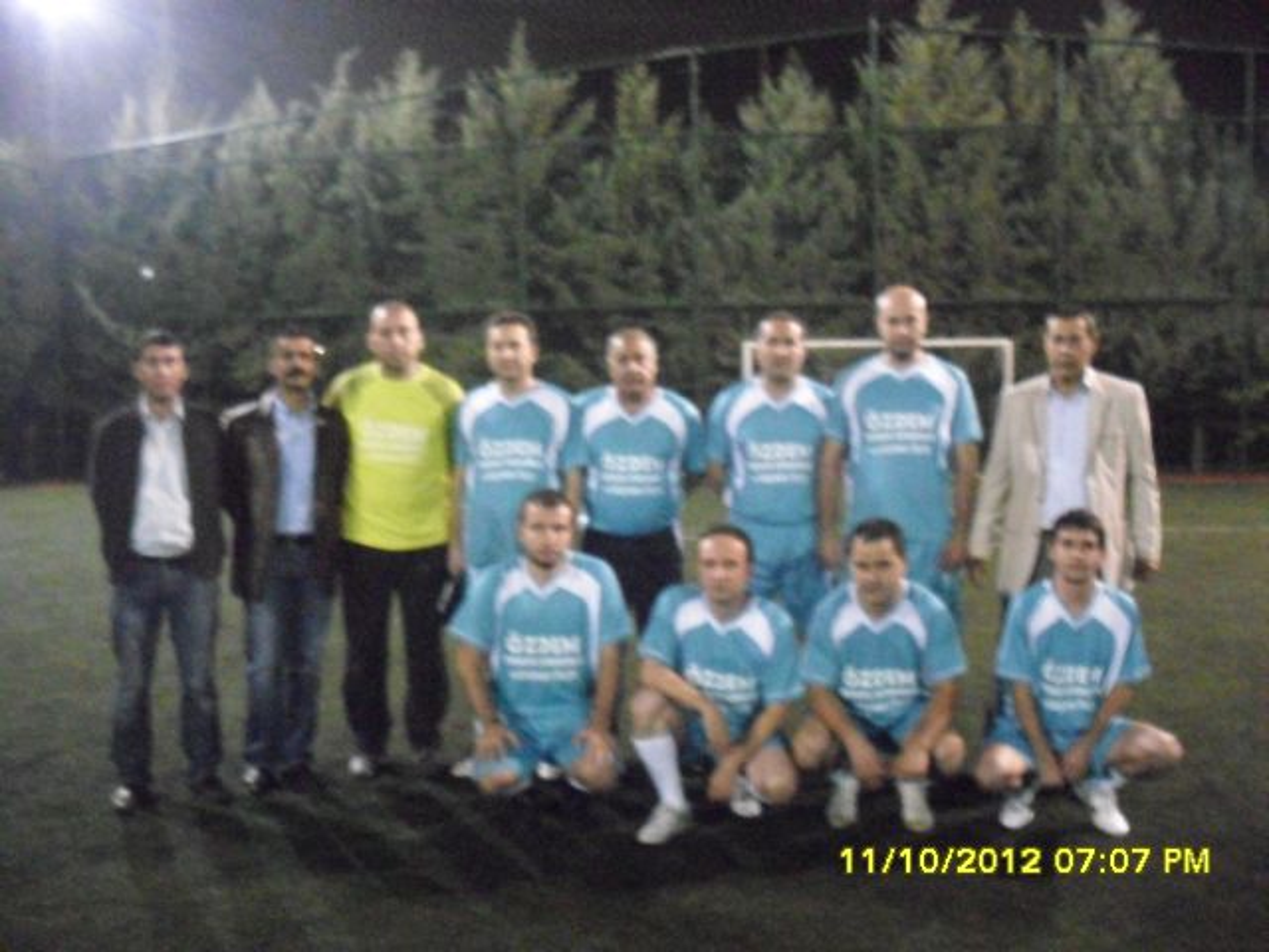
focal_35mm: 35
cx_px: 634
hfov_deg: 52.6
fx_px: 1283
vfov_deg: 40.7
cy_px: 476
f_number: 3.2
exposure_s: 1/6
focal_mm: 6.3
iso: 1600
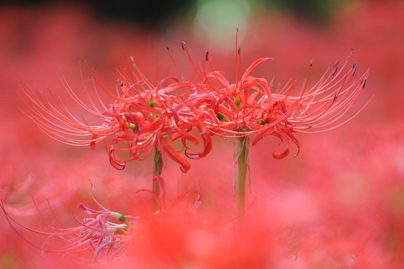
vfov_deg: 6.9
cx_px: 202
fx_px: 2243
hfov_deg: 10.3
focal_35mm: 200
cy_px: 134
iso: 400
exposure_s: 1/125
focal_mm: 200
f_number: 5.6
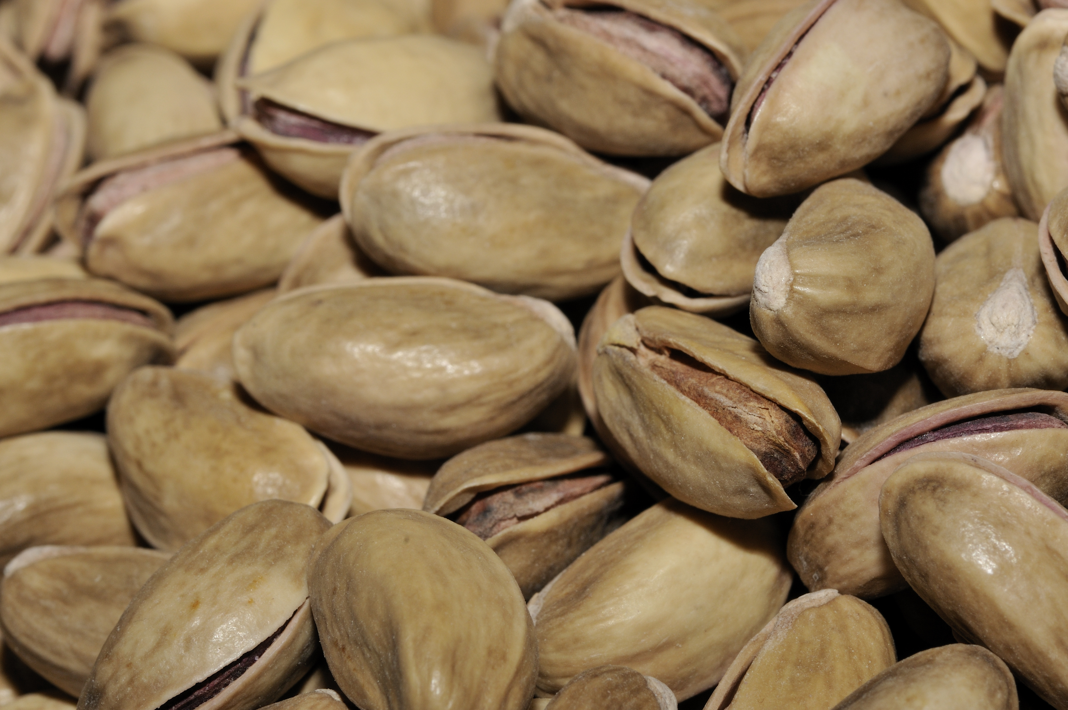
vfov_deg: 8.7
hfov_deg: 13.1
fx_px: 4667
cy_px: 355
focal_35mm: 158
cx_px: 534
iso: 200
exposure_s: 1/60
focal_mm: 105
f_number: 20
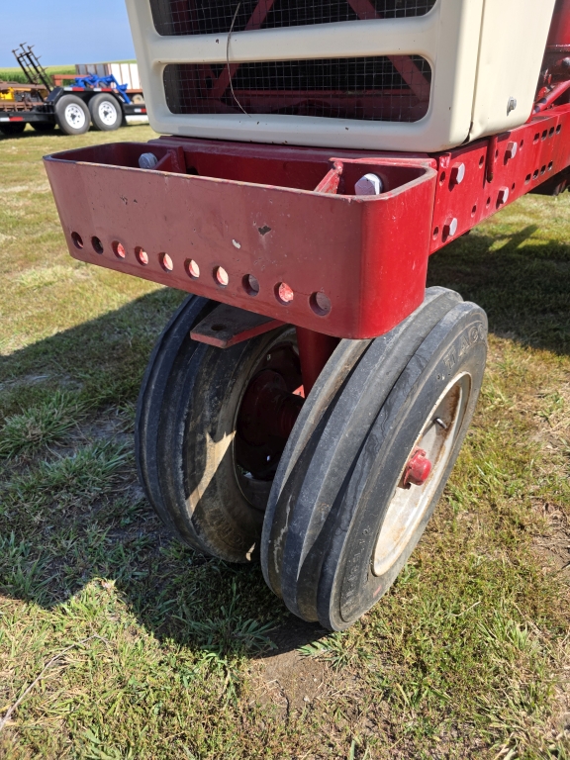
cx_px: 285
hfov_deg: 58.9
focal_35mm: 23
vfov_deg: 73.9
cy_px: 380
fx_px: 505
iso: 80
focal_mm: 6.3
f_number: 1.7
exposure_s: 1/2937
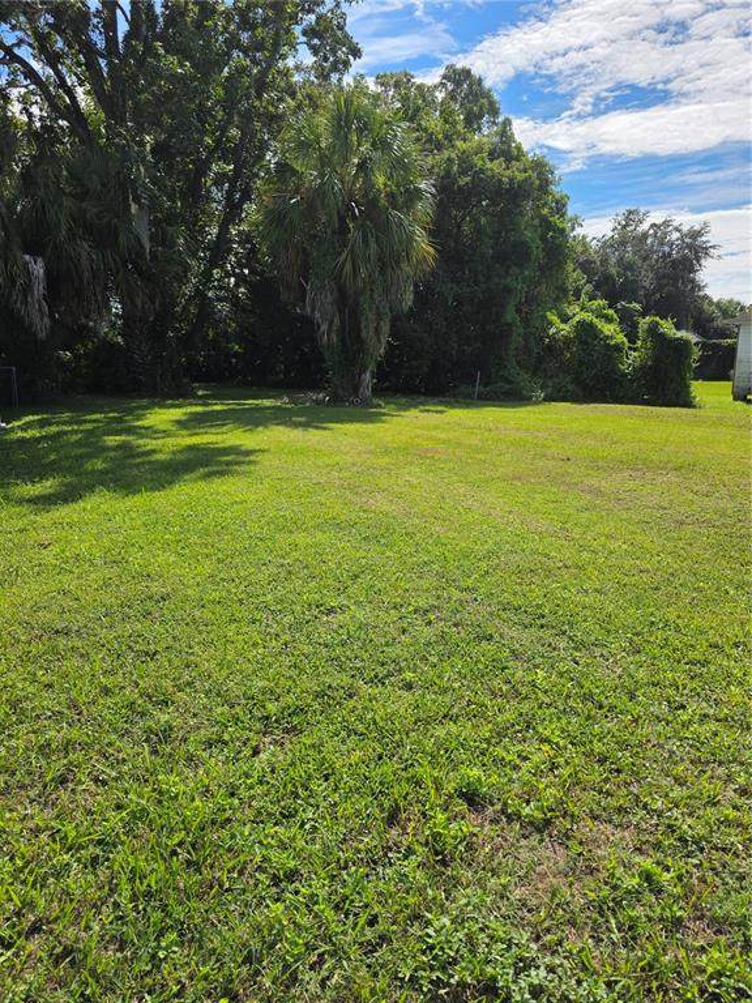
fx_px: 666
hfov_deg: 58.9
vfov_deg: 73.9
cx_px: 376
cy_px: 502
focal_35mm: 23
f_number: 1.7
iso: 80
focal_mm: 6.3
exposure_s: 1/7944
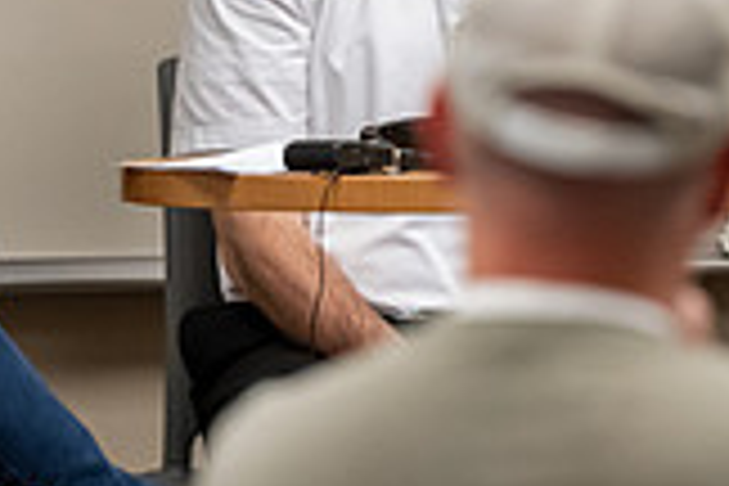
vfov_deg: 2.2
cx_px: 32
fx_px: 12696
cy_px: -25
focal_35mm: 627
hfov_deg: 3.3
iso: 2000
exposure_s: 1/200
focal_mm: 175
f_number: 3.2
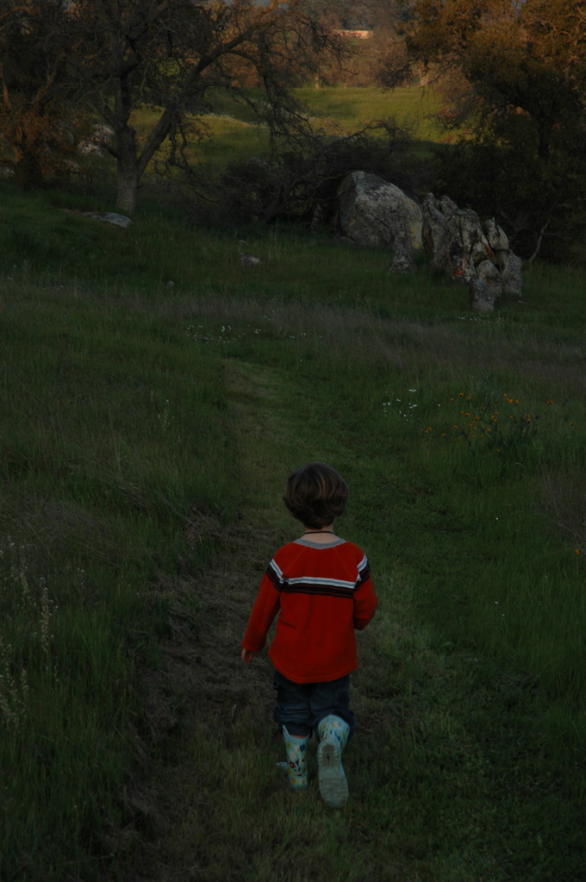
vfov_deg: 19.5
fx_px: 2569
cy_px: 441
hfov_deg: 13.0
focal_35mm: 105
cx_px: 293
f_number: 9
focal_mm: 70
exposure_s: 1/125
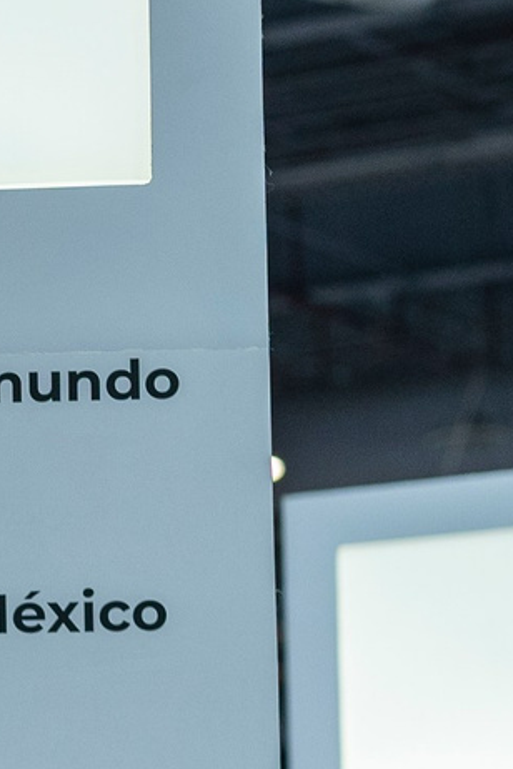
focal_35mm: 277
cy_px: 1033
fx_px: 5920
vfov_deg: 7.3
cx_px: -981
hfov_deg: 4.8
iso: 400
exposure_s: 1/125
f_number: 3.5
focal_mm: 50
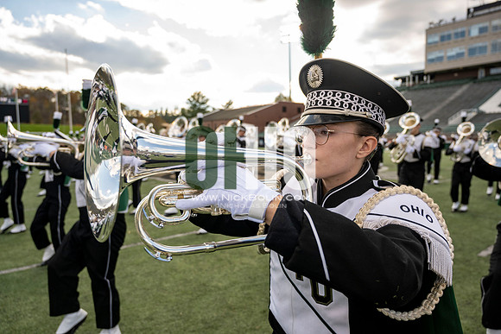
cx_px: 250
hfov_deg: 68.4
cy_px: 167
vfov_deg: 48.8
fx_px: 369
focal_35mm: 26
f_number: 4
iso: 500
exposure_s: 1/2000
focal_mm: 26.5
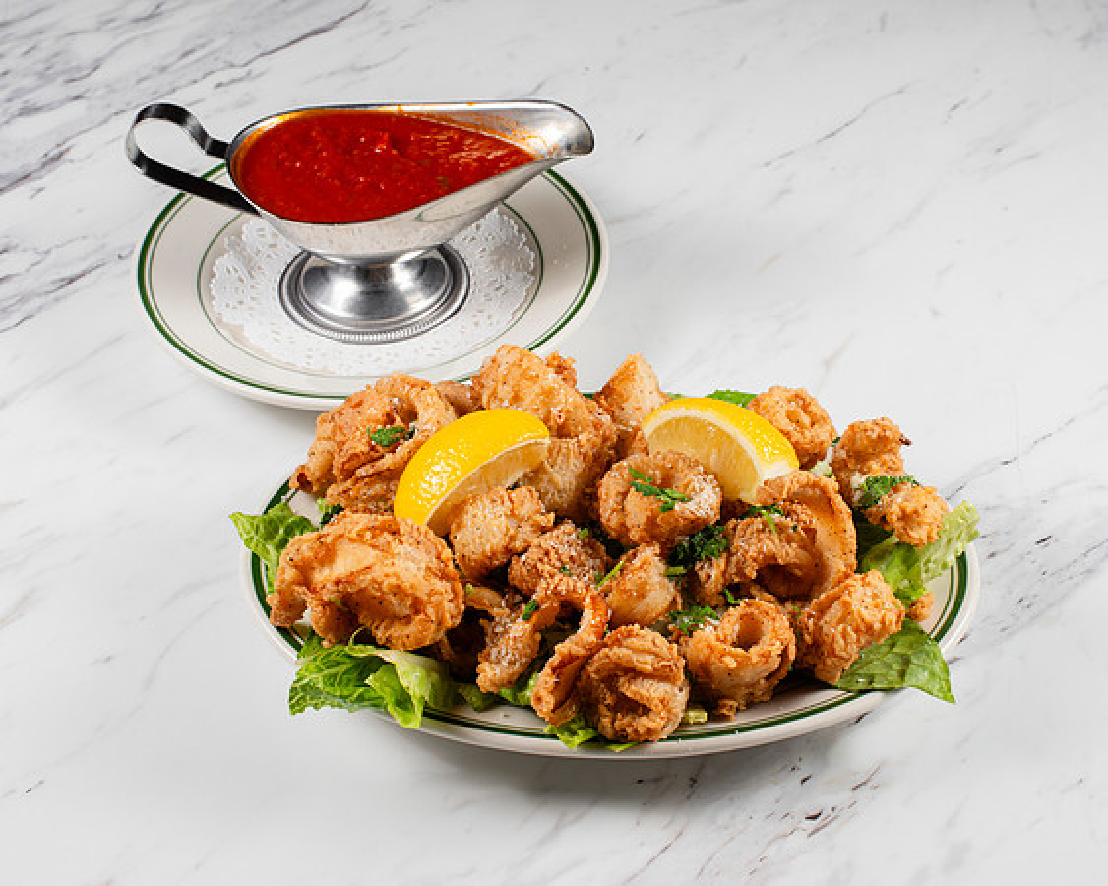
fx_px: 2049
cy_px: 442
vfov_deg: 24.4
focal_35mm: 62
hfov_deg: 30.3
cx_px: 584
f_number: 11
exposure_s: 1/250
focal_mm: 50
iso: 200
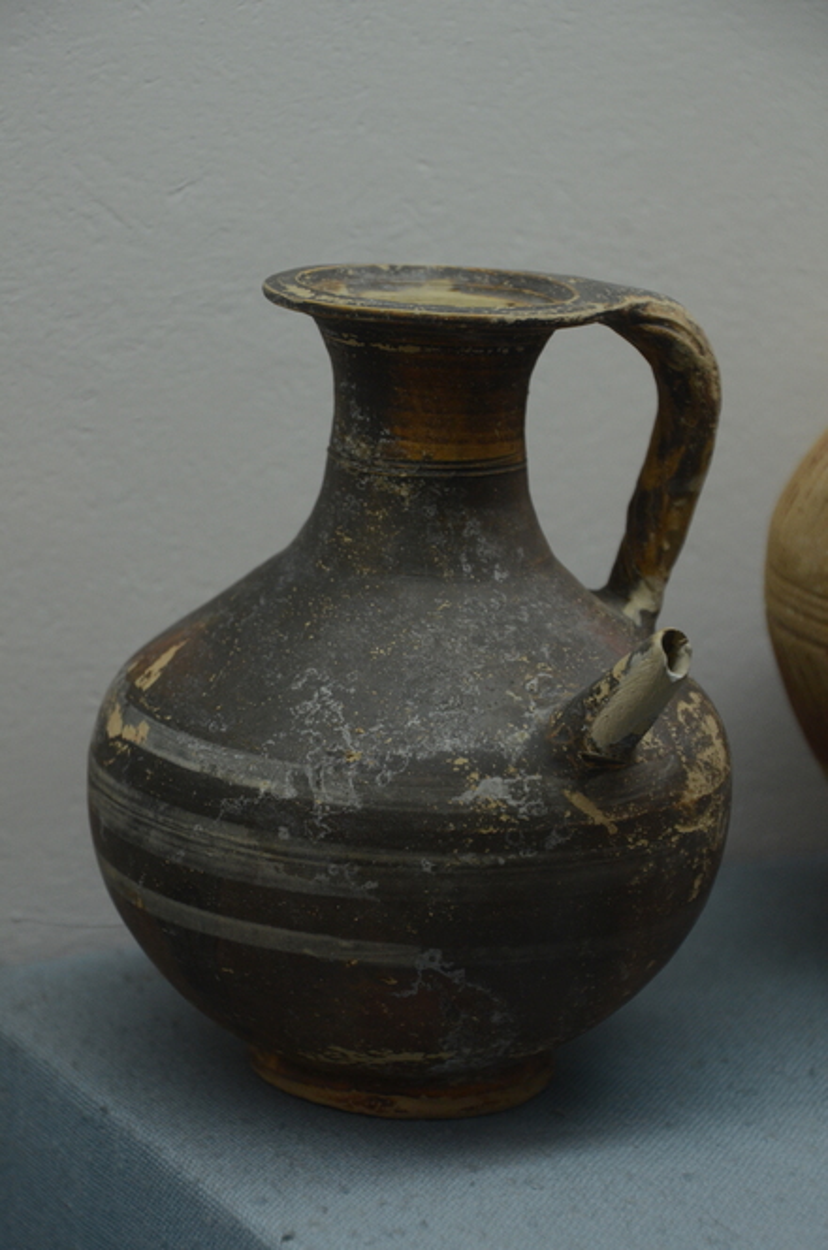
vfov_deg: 17.5
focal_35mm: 117
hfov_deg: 11.7
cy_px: 625
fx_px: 4053
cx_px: 414
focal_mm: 78
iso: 1000
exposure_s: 1/100
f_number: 5.3
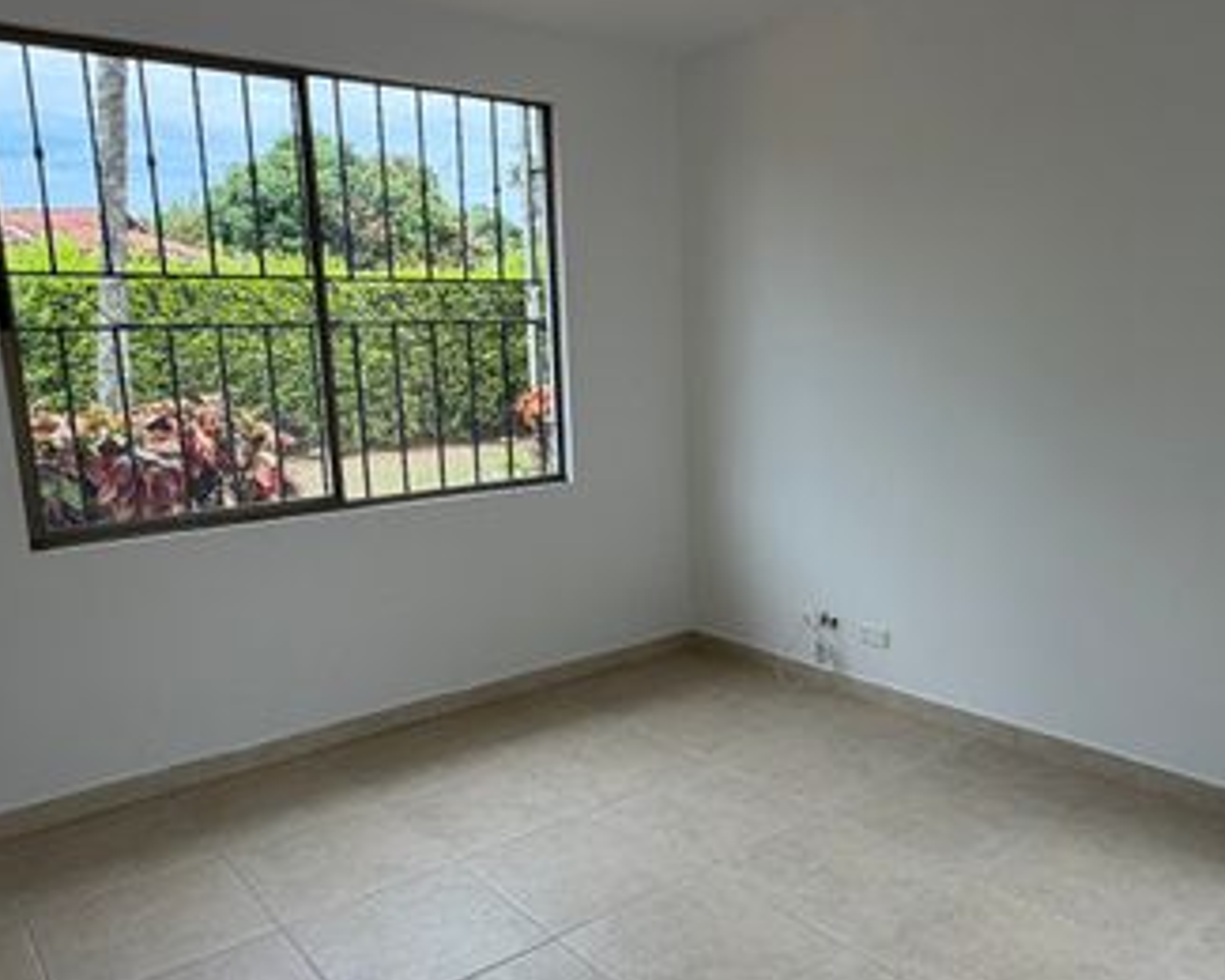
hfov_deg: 62.2
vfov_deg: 51.5
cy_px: 535
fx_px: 1015
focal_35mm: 28
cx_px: 643
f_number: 2.2
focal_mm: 2.22
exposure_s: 1/290
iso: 50
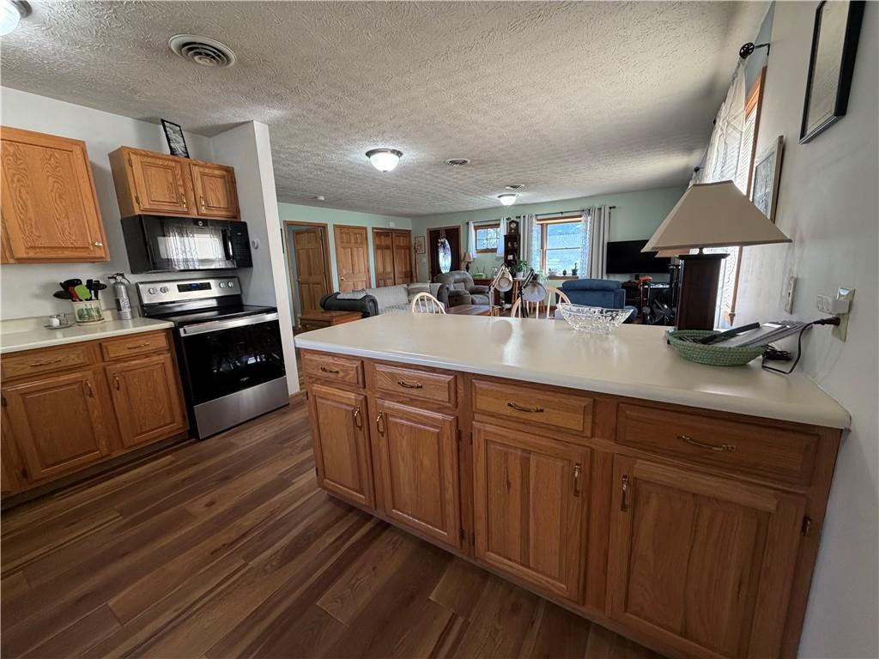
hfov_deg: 102.1
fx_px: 356
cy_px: 330
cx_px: 440
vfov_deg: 85.7
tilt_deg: -11.6
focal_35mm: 14
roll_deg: +2.4
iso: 200
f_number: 2.2
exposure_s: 1/60
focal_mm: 2.22
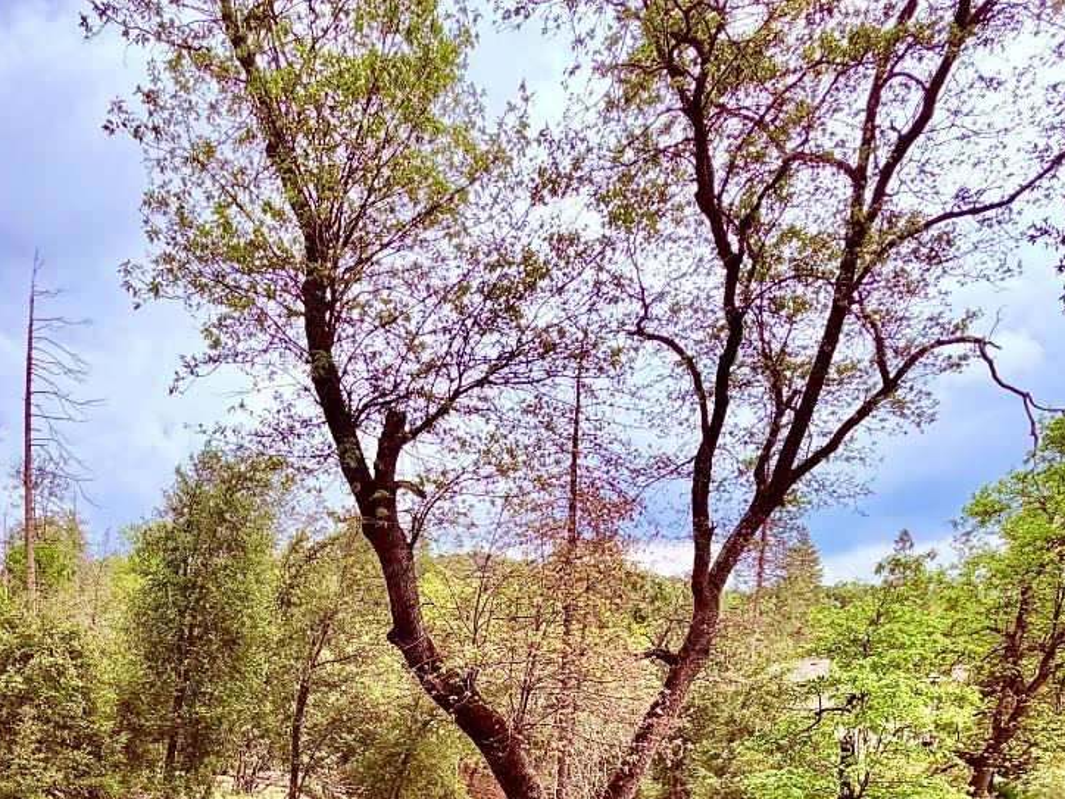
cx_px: 337
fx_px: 892
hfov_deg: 59.9
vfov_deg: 41.0
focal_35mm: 29
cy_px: 826
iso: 50
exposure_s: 1/346
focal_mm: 2.22
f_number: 2.2
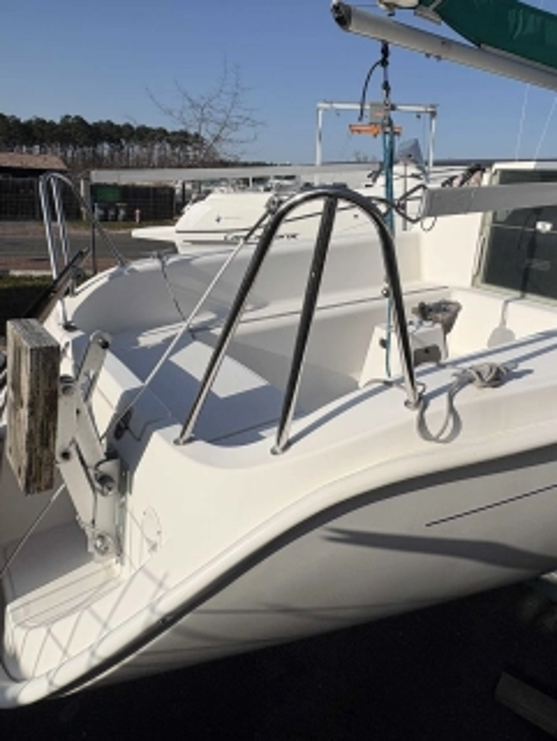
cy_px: 269
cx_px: 347
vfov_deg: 70.2
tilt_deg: -8.2
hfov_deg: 56.2
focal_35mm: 24
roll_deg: -2.6
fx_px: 515
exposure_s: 1/5650
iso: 50
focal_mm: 2.22
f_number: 2.2
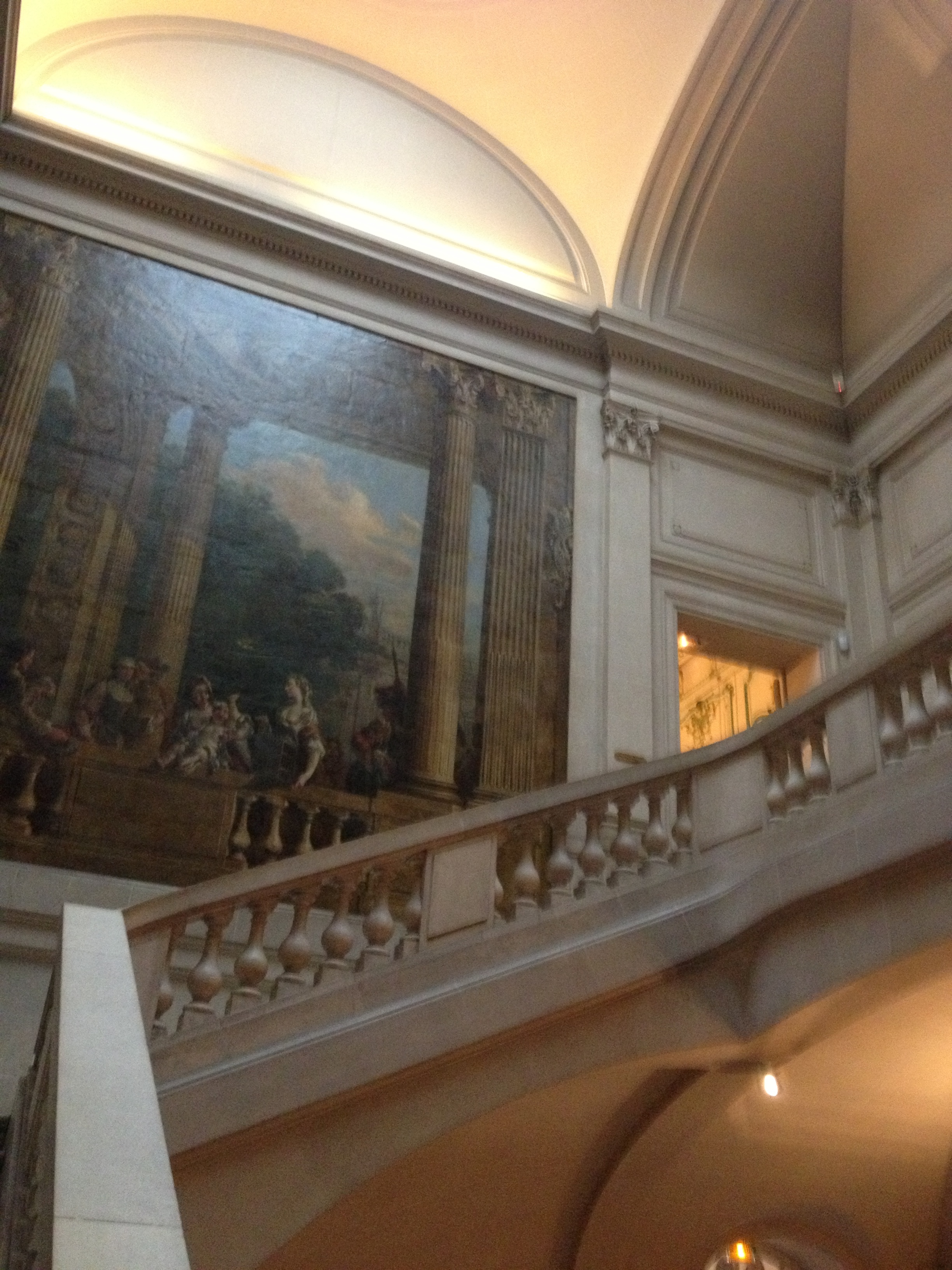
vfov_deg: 52.6
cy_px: 635
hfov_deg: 40.7
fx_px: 1283
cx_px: 476
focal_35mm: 35
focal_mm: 4.28
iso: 400
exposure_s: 1/15
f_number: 2.4
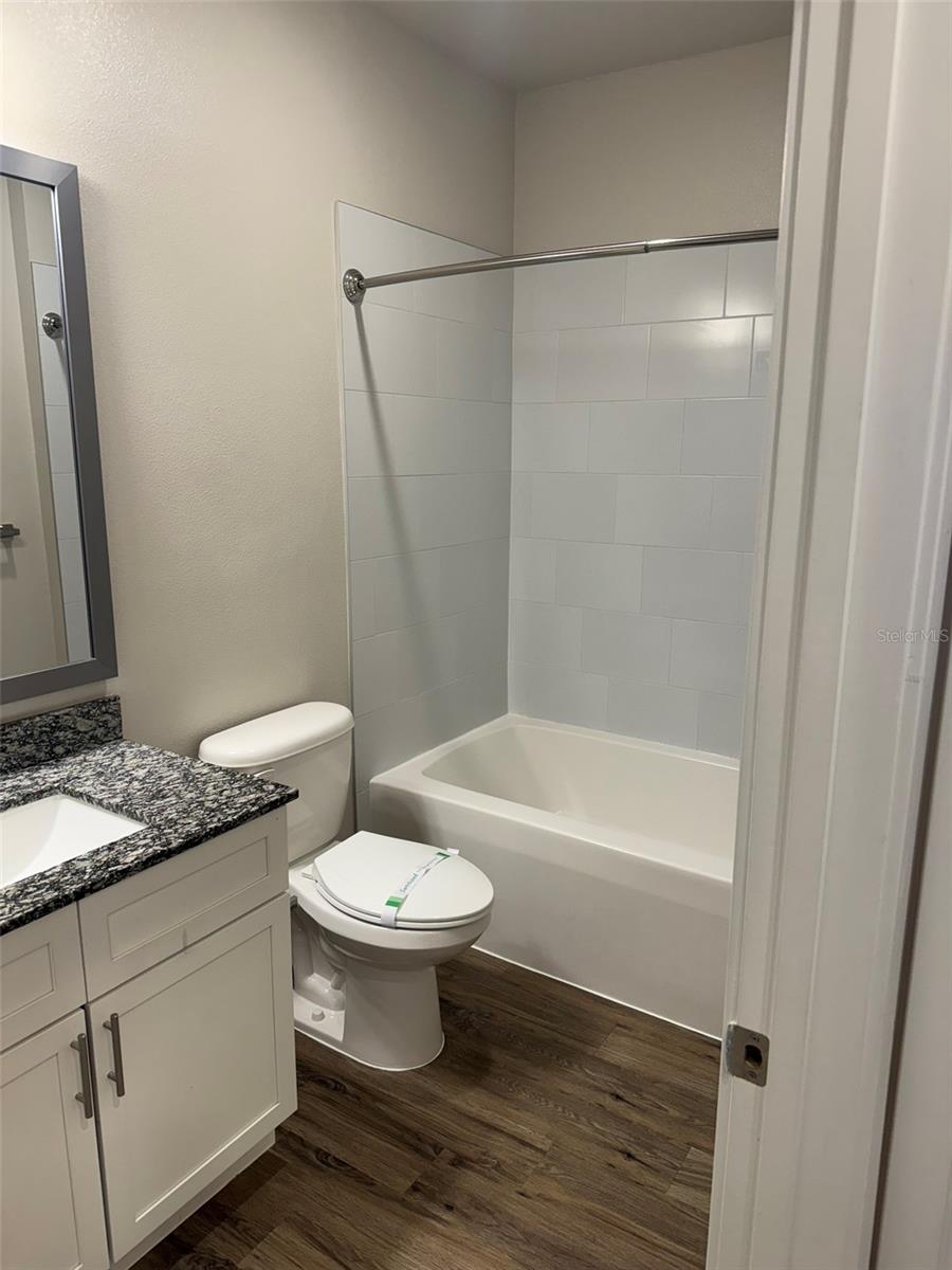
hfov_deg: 56.8
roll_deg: -0.2
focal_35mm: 24
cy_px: 635
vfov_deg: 71.6
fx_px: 880
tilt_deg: -12.2
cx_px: 476
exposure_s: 1/120
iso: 125
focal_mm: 6.76
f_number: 1.78
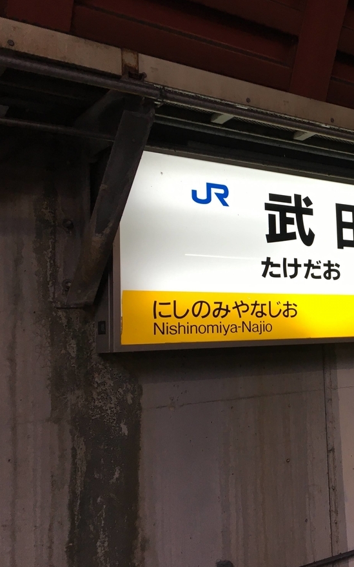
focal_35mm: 42
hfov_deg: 28.7
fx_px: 648
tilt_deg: +7.8
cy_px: 281
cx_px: 349
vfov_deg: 47.2
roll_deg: +3.1
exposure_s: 1/40
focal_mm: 4.15
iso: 25
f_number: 2.2
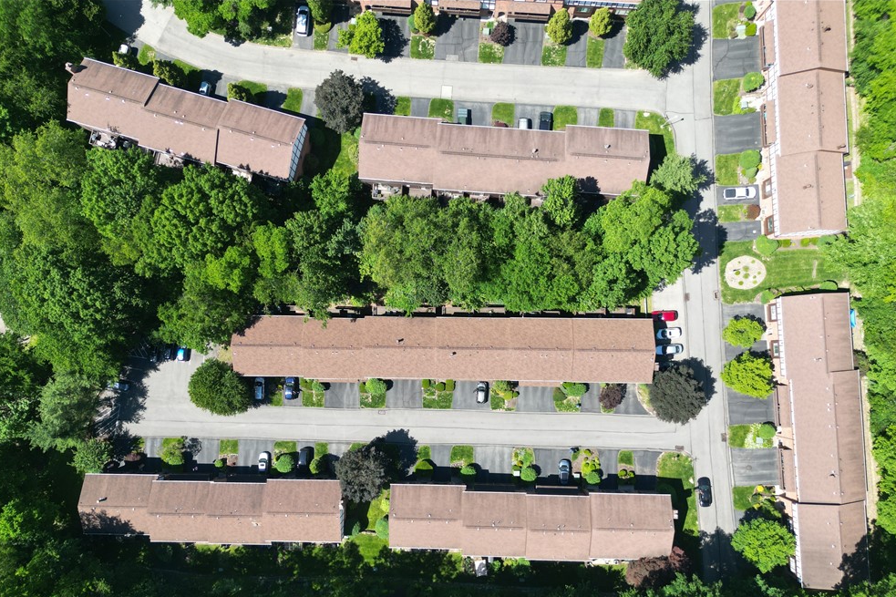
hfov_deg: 69.4
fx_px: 647
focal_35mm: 26
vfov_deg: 49.3
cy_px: 349
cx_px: 446
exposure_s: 1/1250
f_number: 1.7
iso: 100
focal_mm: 6.72
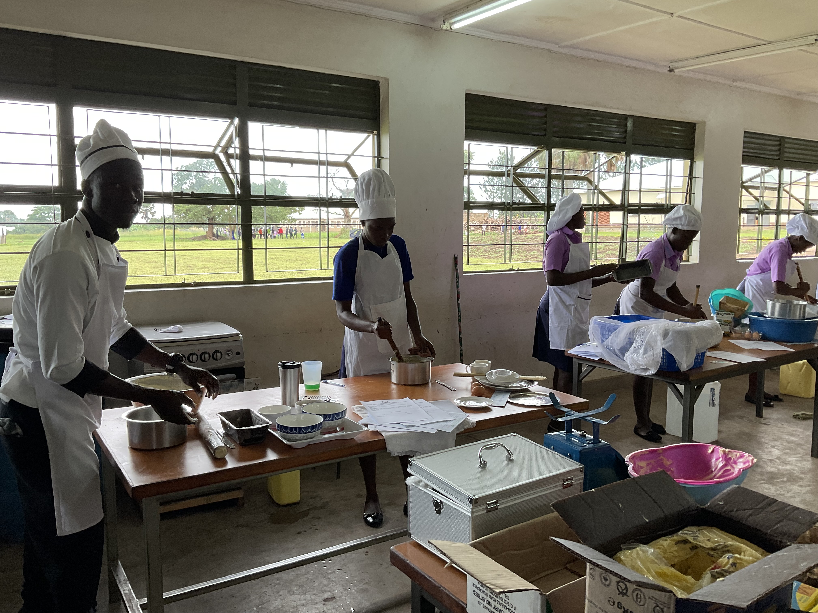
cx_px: 409
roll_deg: -1.5
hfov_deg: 61.7
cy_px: 306
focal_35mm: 29
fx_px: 685
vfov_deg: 48.2
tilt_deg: -6.6
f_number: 1.8
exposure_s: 1/100
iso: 32
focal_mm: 3
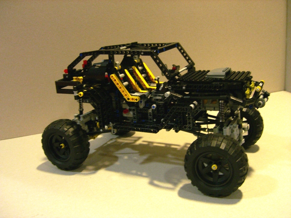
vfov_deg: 37.7
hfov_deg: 49.0
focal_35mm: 38
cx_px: 146
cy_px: 109
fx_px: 319
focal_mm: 7.9
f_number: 2.8
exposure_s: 1/8
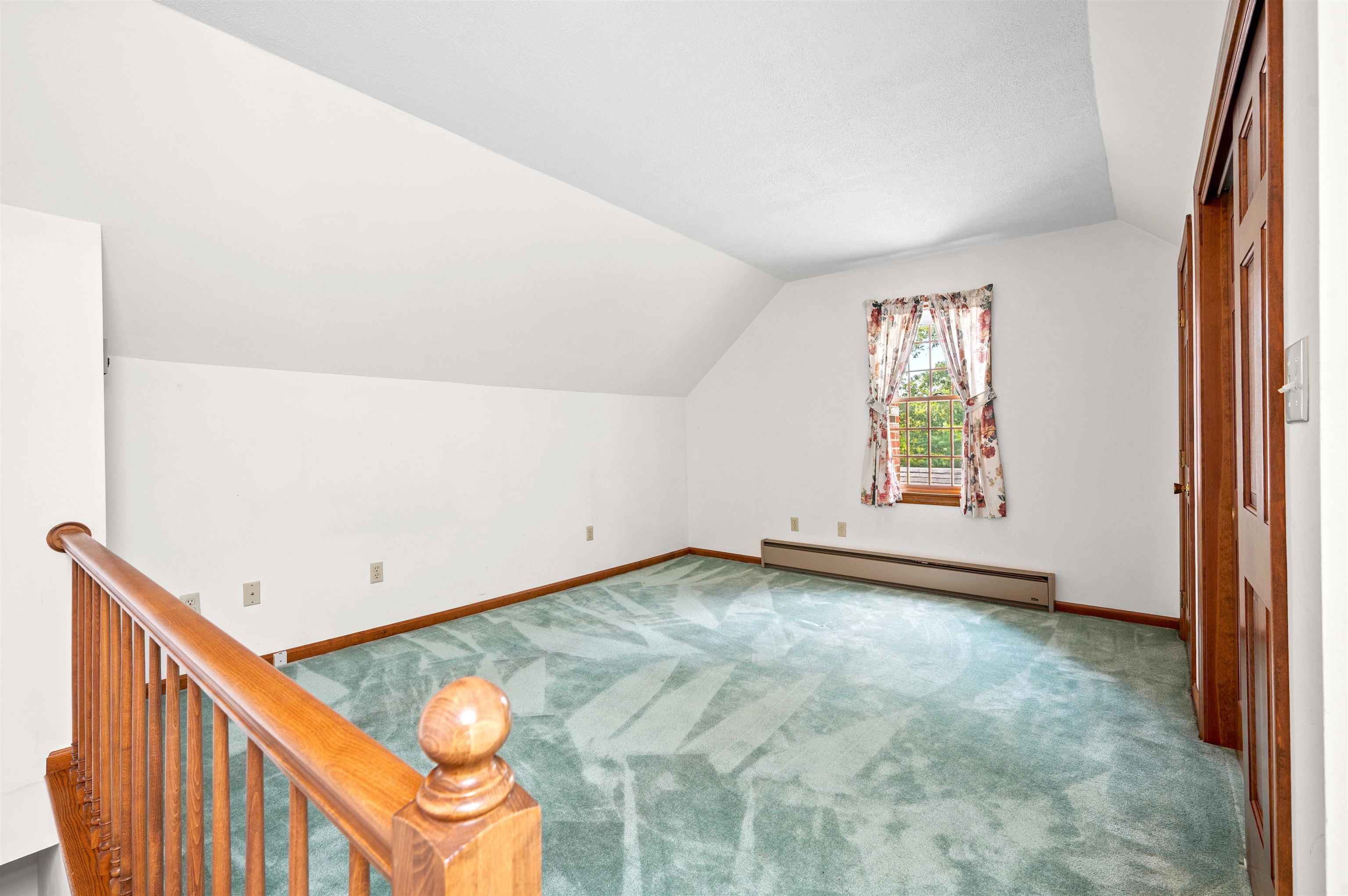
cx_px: 674
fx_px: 580
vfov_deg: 75.4
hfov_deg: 98.6
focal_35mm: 16
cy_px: 448
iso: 250
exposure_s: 2.5
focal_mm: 15.5
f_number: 7.1
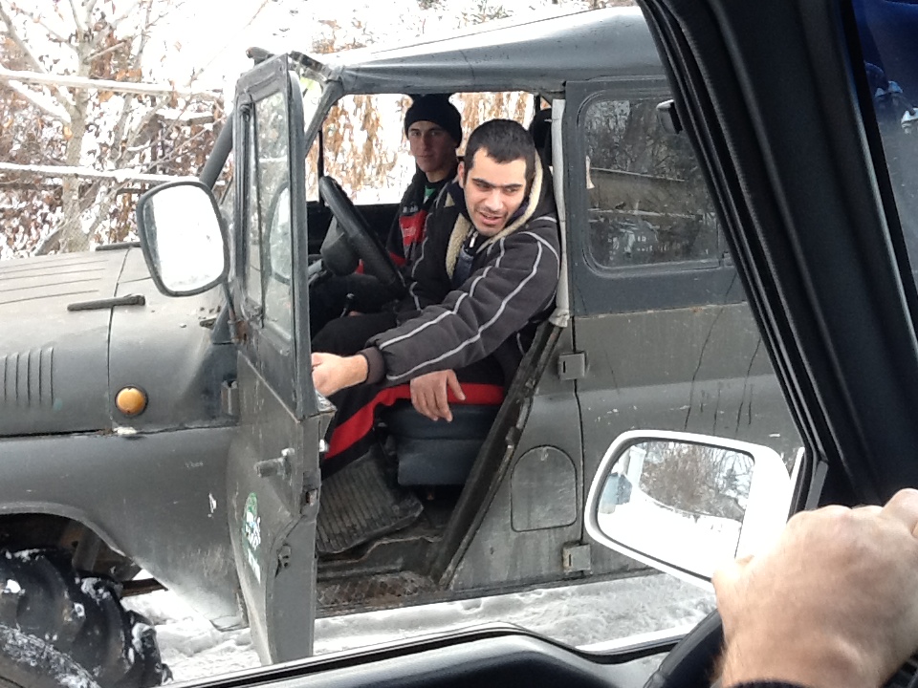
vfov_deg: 32.9
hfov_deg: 42.9
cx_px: 459
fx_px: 1167
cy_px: 344
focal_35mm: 44
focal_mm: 2.03
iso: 50
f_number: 2.4
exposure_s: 1/120
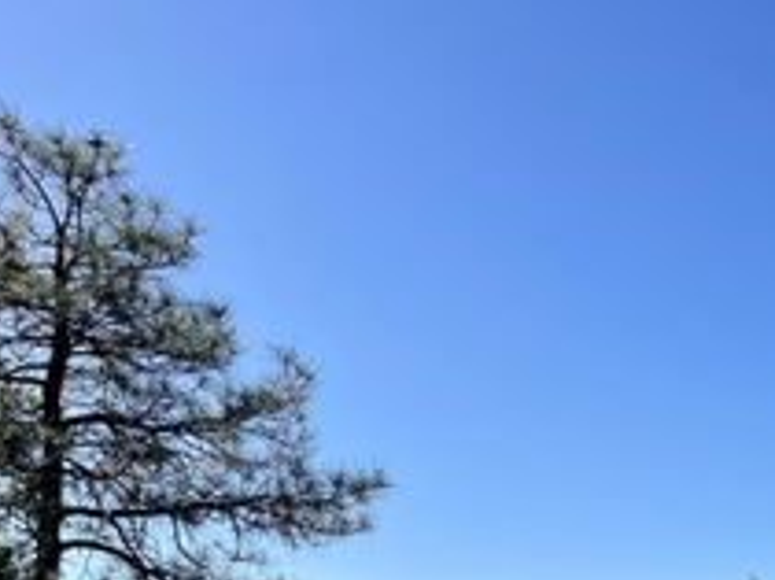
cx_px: 864
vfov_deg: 22.4
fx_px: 1387
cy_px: 630
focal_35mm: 62
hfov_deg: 28.3
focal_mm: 5.1
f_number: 1.6
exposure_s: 1/3086
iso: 32
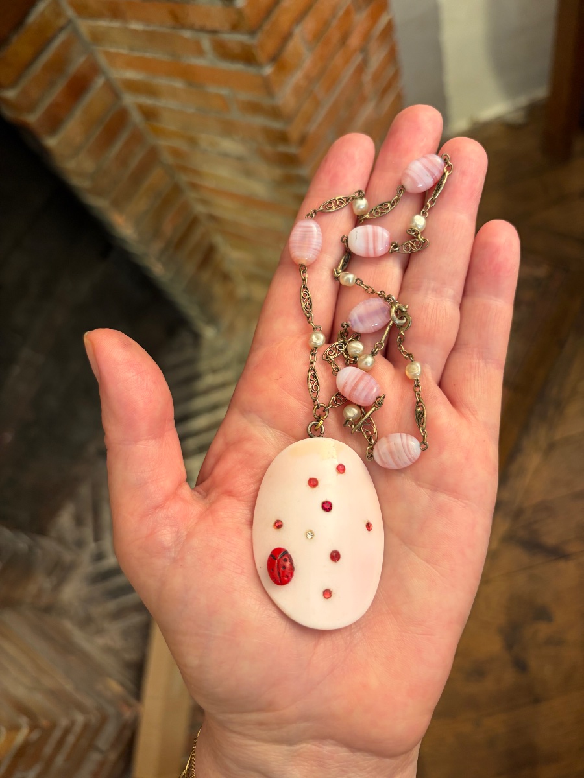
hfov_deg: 53.1
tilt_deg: -61.9
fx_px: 585
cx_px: 292
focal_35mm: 26
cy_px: 389
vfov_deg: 67.3
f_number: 1.6
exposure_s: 1/50
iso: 125
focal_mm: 5.96
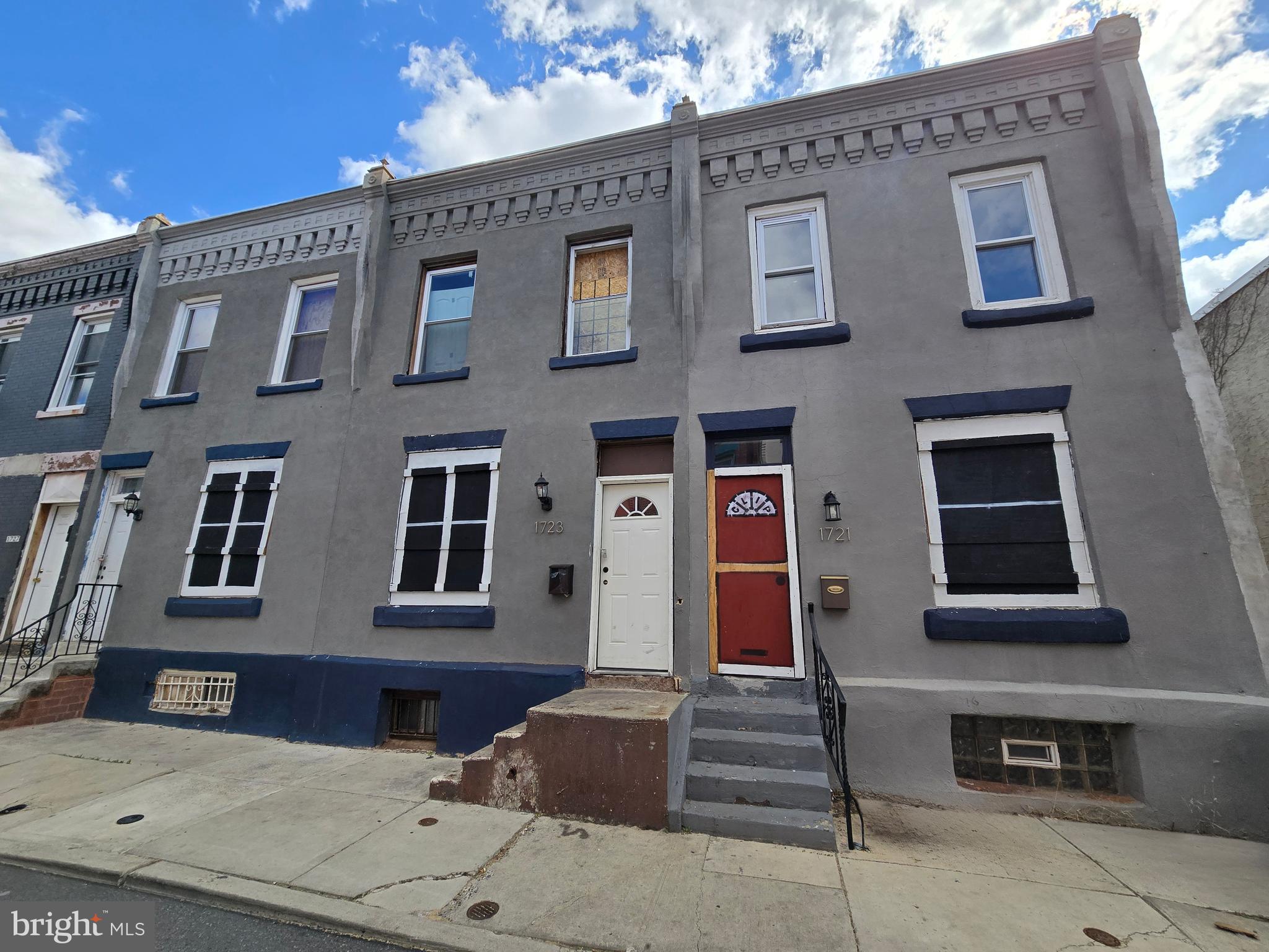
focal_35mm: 13
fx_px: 477
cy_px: 476
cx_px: 634
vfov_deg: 89.9
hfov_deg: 106.2
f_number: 2.2
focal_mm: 2.2
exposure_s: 1/1601
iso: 50
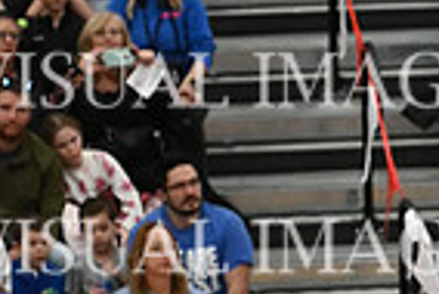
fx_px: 6714
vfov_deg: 2.5
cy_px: 662
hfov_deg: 3.7
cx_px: 496
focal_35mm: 550
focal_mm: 90
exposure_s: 1/400
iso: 3200
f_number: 4
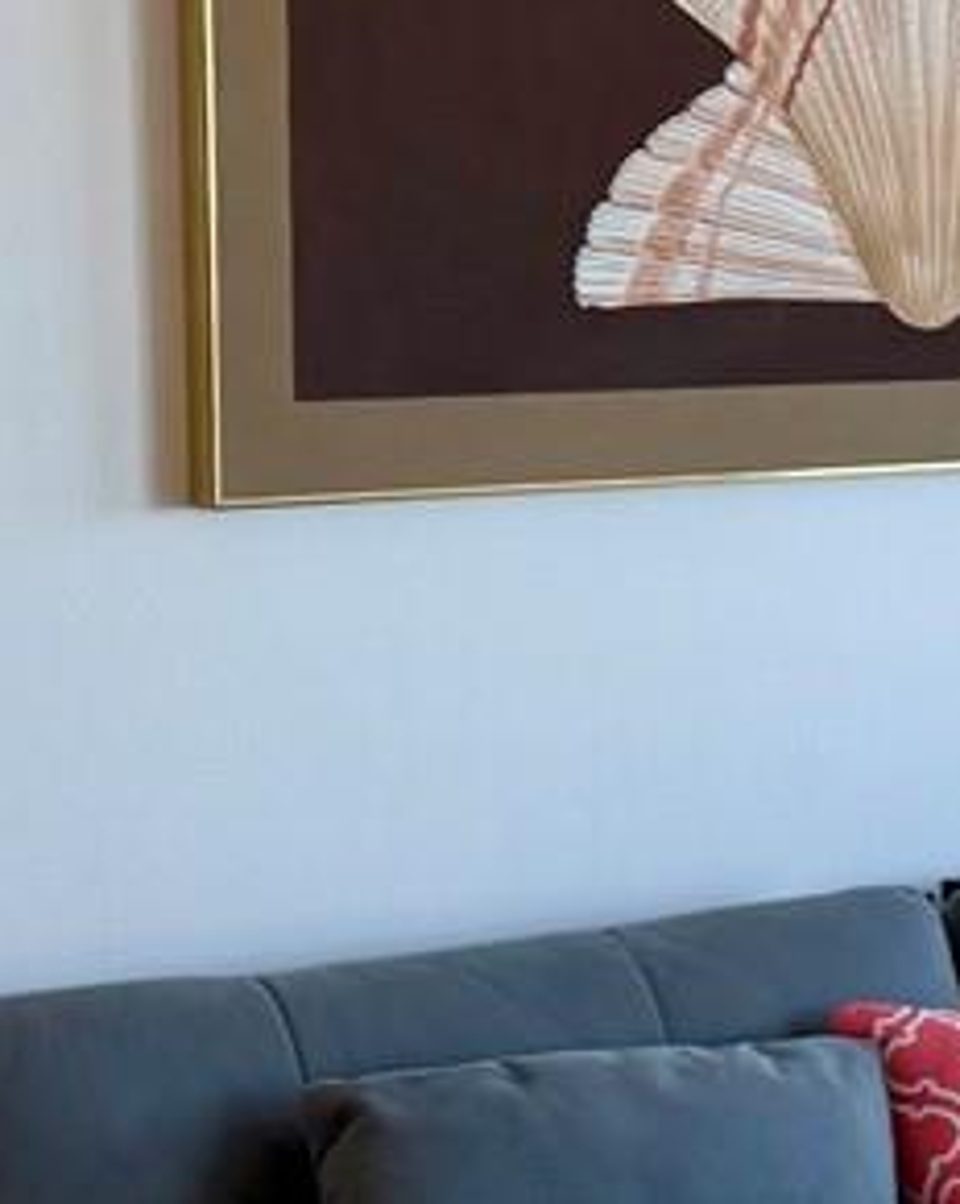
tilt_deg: -5.7
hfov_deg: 10.4
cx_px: 2247
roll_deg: -1.0
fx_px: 4591
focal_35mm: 129
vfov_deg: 14.9
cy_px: 554
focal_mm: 6.76
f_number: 1.78
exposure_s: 1/226
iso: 100
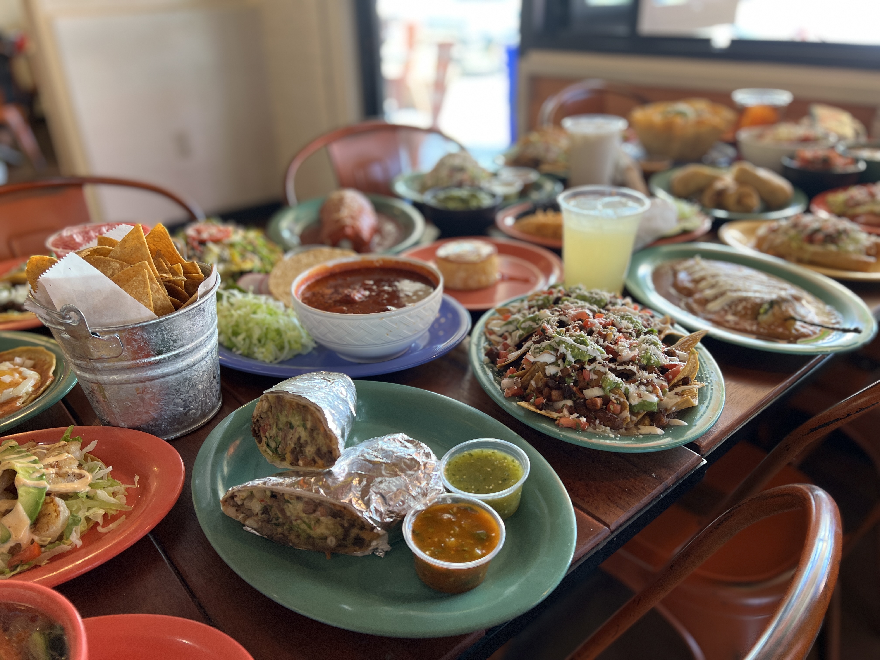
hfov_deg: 67.3
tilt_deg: -28.1
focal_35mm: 26
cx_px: 440
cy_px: 330
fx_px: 661
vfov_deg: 53.1
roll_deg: +1.6
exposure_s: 1/60
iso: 64
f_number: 1.5
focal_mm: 5.7
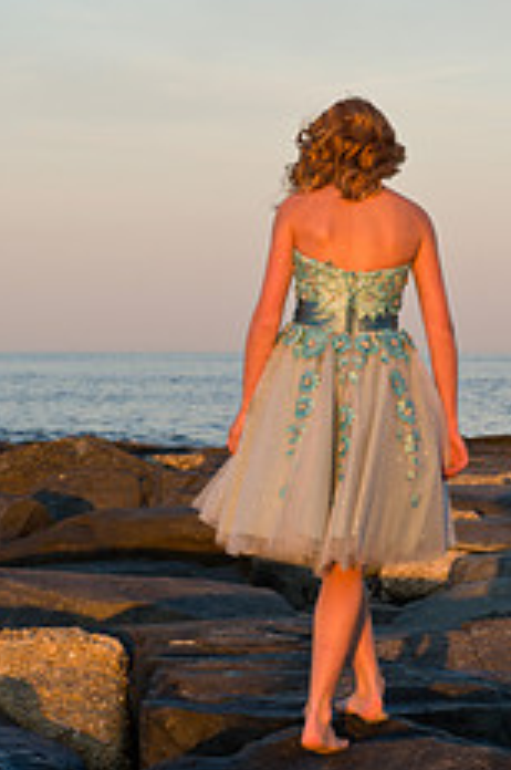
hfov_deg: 10.7
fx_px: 2733
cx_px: 320
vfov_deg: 16.0
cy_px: 272
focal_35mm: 128
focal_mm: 66
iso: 200
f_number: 9
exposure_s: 1/125
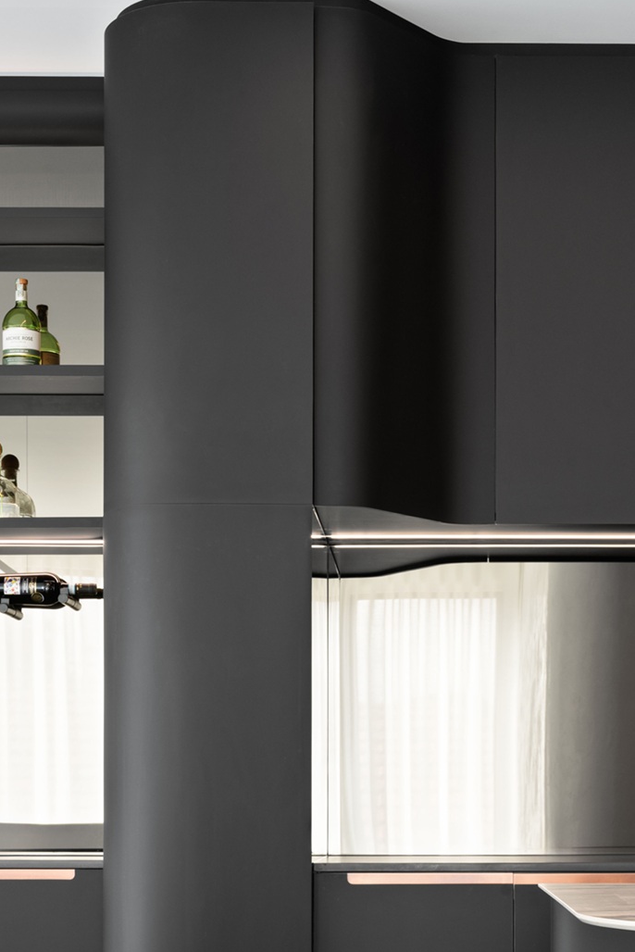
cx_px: 450
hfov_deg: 17.7
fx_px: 2036
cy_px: 810
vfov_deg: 25.7
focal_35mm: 77
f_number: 13
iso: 200
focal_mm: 44
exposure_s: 1/2
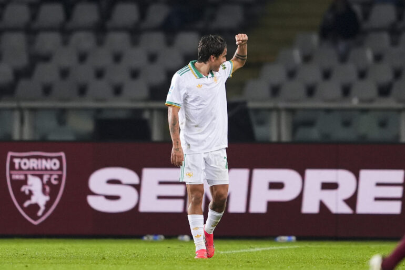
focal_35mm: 400
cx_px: 202
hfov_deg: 5.2
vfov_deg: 3.4
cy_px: 135
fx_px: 4499
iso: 1600
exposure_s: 1/1250
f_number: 2.8
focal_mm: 400
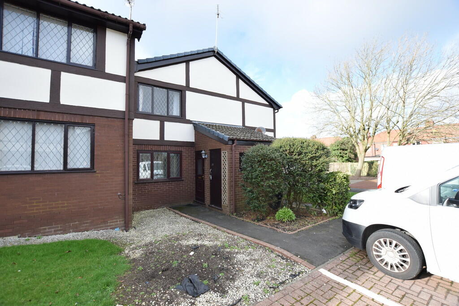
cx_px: 230
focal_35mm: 15
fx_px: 191
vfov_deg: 77.3
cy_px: 153
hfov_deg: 100.4
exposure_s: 1/640
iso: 400
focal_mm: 10
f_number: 4.5
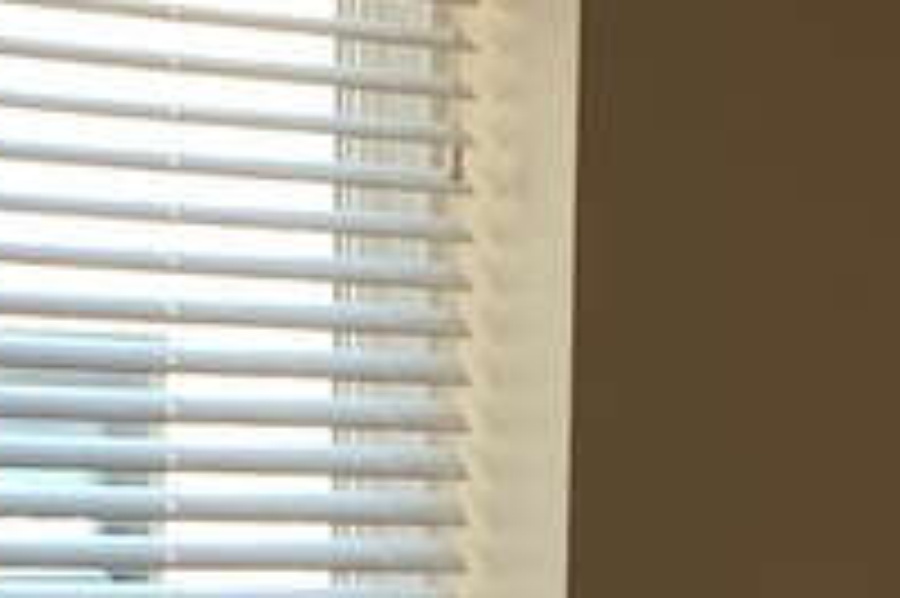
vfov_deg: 6.8
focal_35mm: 195
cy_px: 1227
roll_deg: +0.3
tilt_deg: -5.6
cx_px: -32
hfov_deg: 10.5
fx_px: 4871
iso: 40
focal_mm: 4.25
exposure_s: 1/120
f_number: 1.8
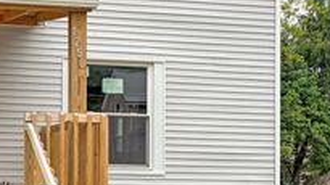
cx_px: 42
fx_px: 603
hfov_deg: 29.5
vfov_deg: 17.3
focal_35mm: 69
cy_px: 33
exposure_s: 1/1799
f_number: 1.6
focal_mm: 5.96
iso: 50
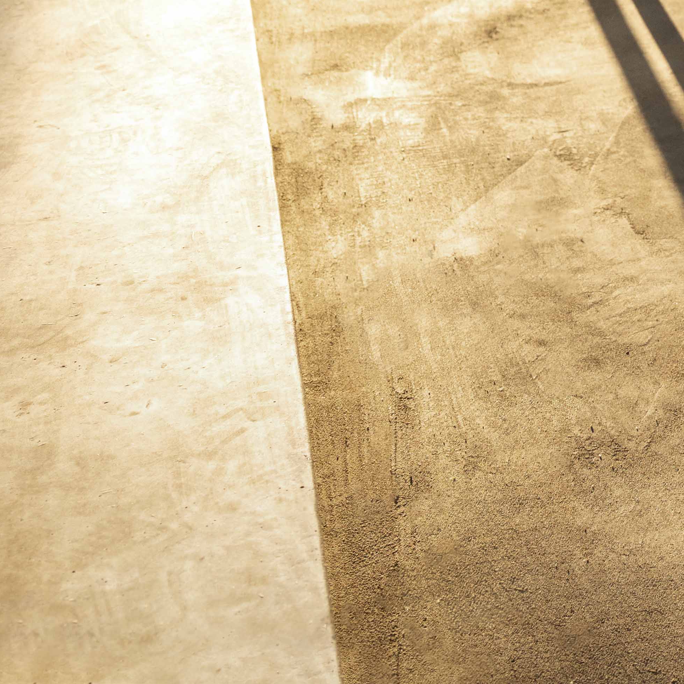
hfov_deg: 17.4
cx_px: 965
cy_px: -708
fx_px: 2052
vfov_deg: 15.1
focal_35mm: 92
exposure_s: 1/400
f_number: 5.6
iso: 160
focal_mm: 25.5
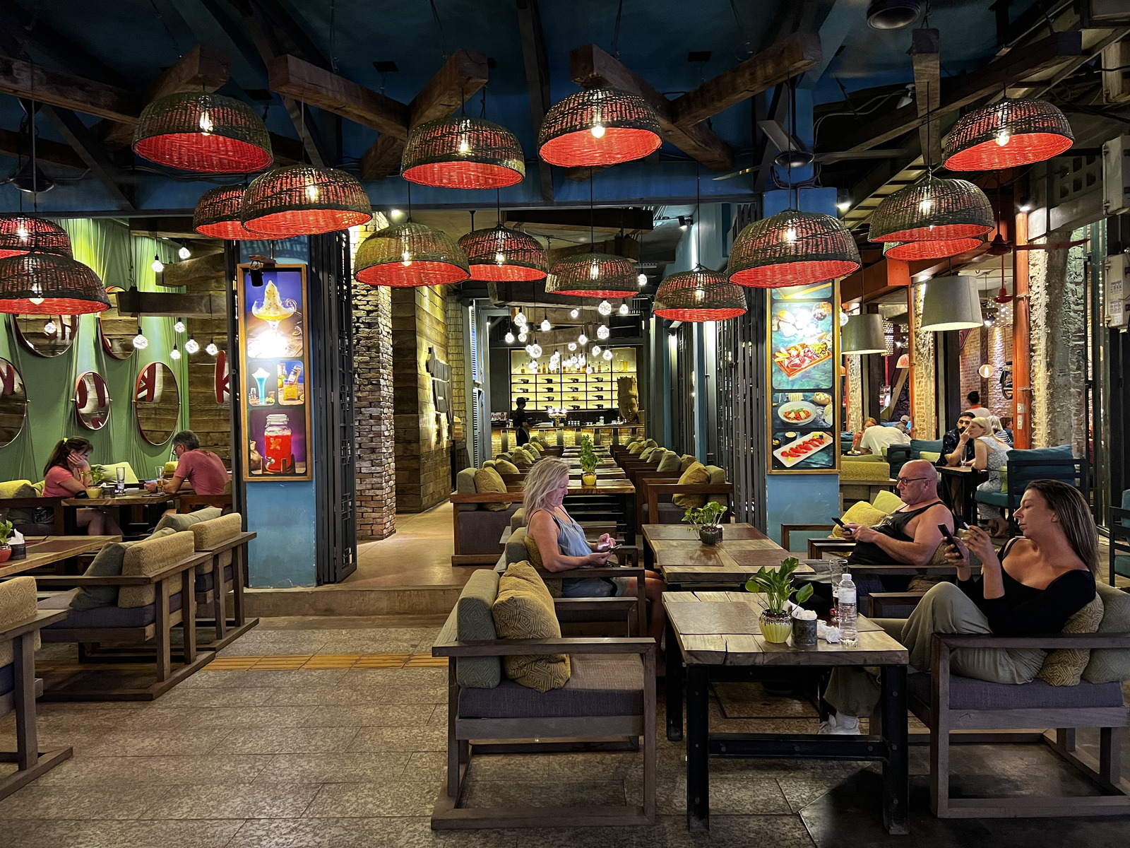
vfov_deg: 53.1
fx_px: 849
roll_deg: +1.2
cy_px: 424
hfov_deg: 67.3
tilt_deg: -0.8
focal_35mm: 26
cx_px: 565
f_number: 1.5
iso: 500
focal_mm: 5.7
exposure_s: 1/33
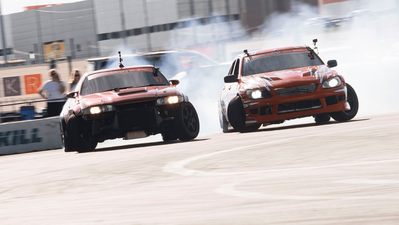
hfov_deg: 5.9
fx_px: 3841
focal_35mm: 363
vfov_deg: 3.3
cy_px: 73
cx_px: 215
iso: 100
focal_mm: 110
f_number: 10
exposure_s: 1/125
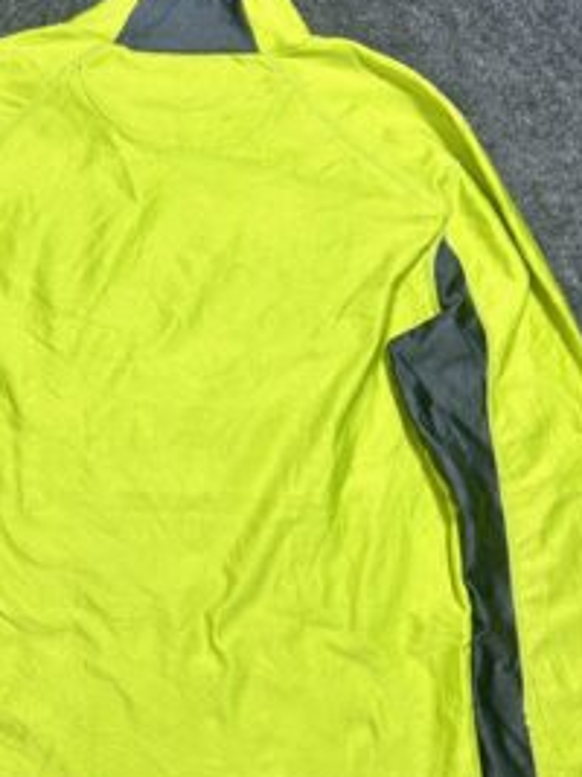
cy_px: 569
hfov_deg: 27.7
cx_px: 157
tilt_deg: -58.0
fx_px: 1167
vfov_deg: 36.1
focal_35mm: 52
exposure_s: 1/100
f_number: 1.5
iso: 40
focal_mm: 5.7
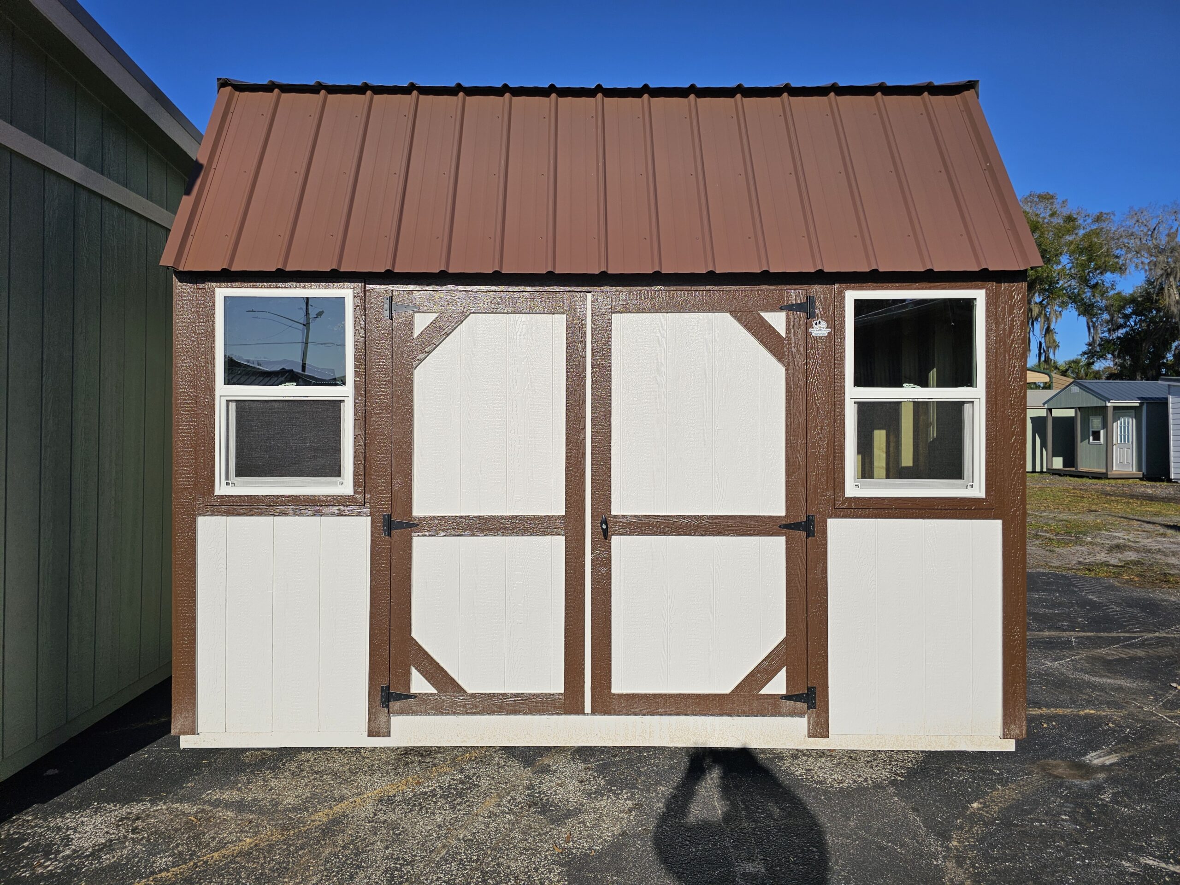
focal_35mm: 23
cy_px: 442
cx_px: 590
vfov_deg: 58.9
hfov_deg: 73.9
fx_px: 784
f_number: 1.7
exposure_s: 1/1728
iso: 10
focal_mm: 6.3
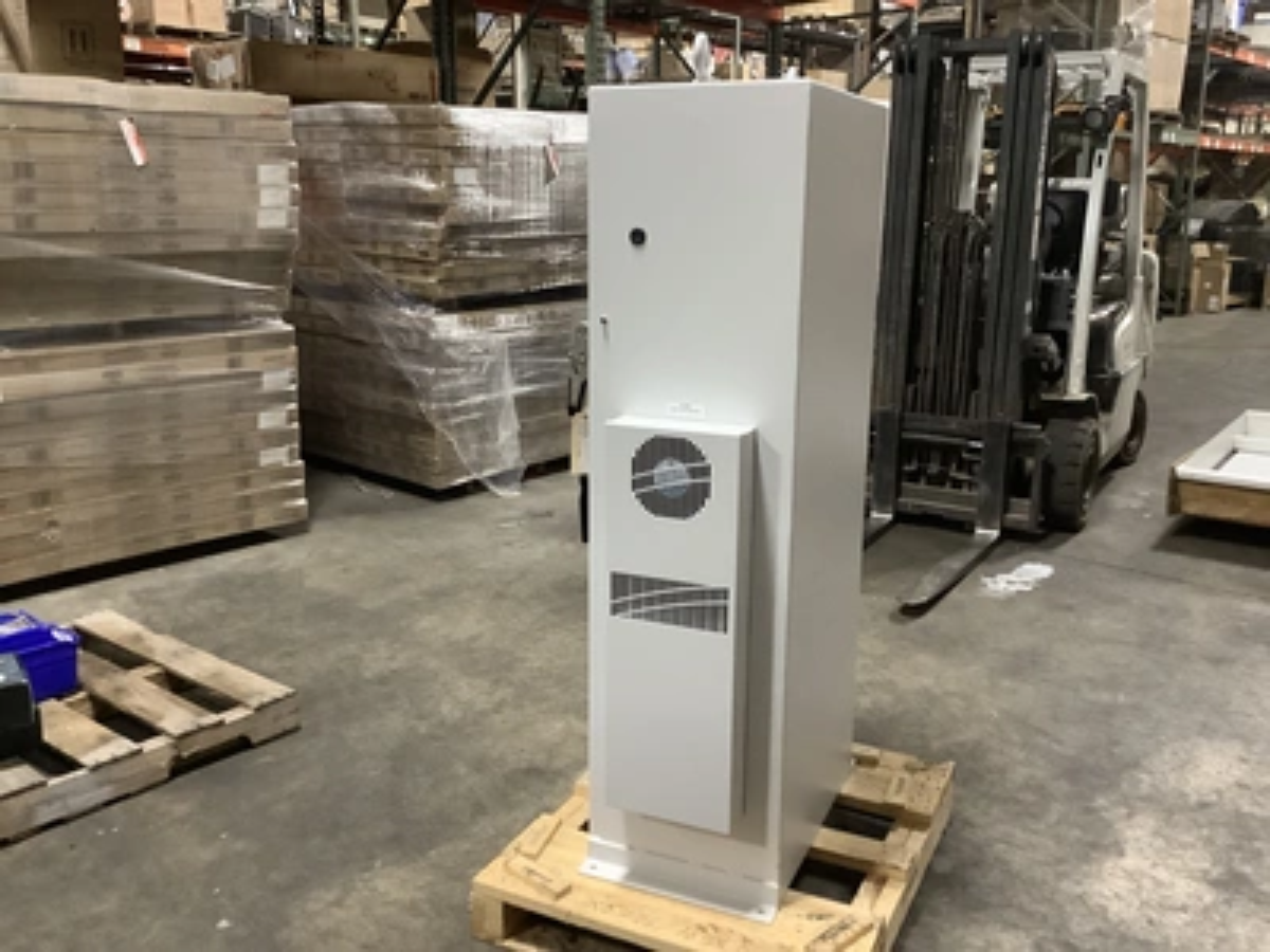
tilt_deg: -15.6
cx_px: 635
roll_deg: -0.1
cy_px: 476
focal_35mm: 31
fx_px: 1137
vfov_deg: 45.4
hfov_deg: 58.4
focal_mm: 3.3
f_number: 2.4
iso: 500
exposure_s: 1/30
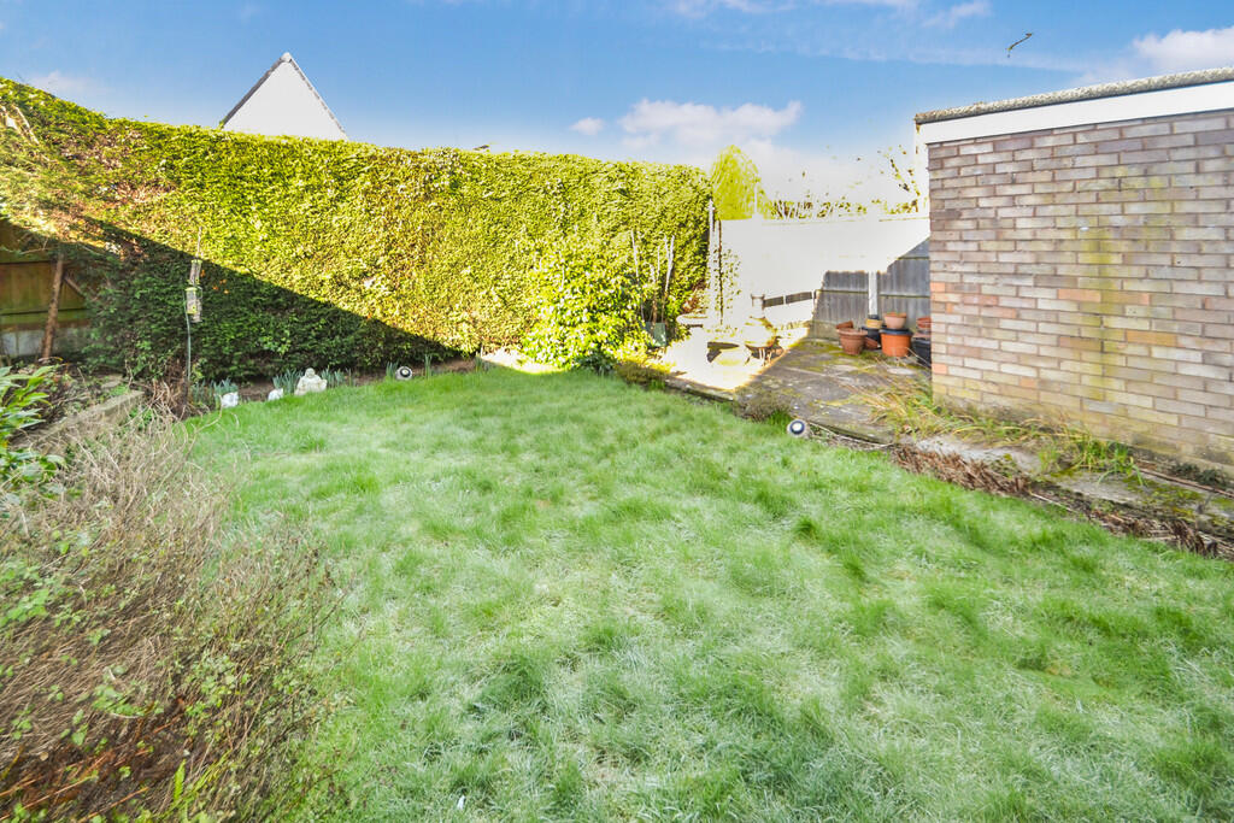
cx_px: 617
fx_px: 514
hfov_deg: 100.4
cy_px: 412
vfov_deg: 77.3
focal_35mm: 15
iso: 220
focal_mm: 10
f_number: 4
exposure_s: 1/125
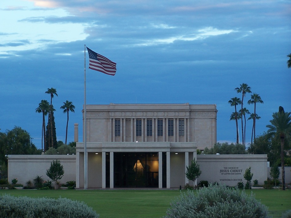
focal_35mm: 128
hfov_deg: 15.4
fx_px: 1076
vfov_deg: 11.6
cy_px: 109
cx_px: 146
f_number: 3.2
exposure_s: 1/60
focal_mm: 21.2
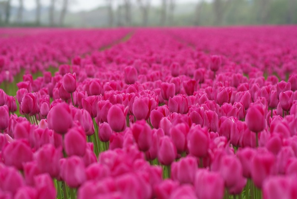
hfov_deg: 12.4
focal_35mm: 165
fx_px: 1363
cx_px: 148
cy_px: 100
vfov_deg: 8.3
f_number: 5
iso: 160
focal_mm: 110
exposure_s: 1/200
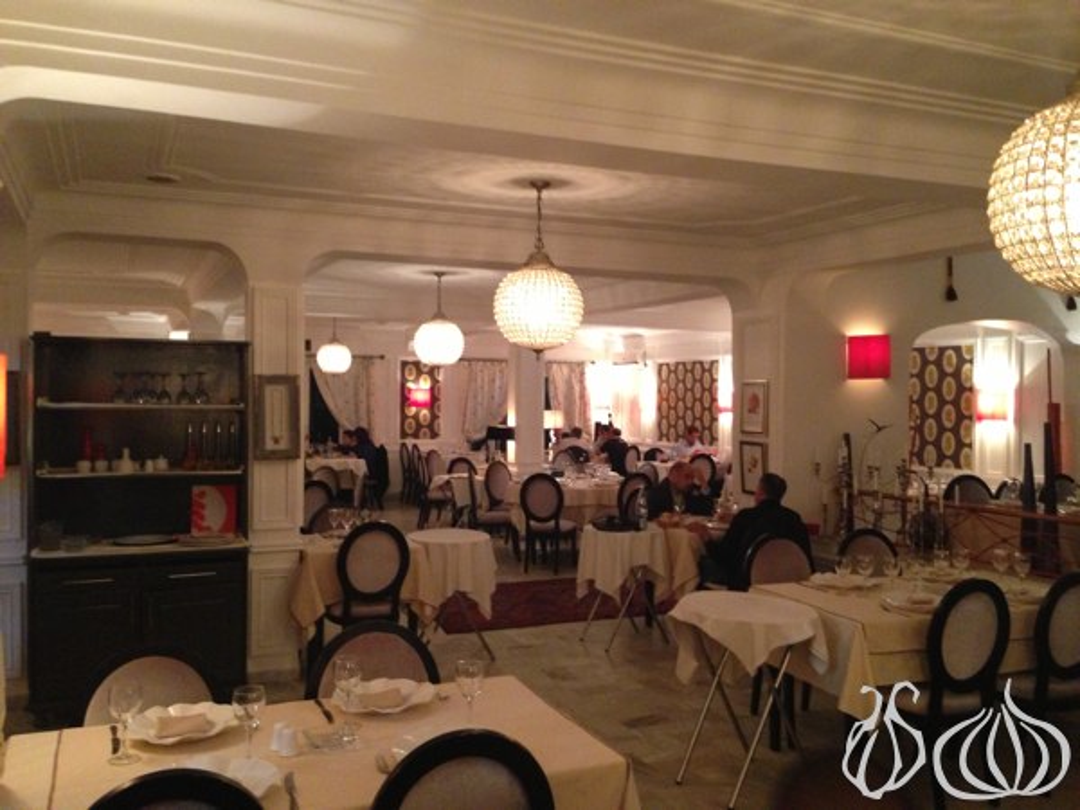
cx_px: 540
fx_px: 1030
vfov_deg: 42.9
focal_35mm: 33
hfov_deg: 55.4
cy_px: 405
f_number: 2.4
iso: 500
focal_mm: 4.13
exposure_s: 1/15
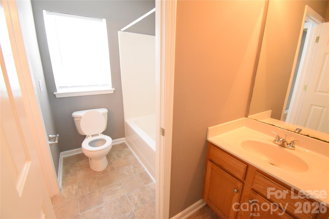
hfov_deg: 100.4
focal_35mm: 15
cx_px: 164
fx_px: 137
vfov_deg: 77.3
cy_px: 110
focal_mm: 10
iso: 7200
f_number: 4.5
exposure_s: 1/125
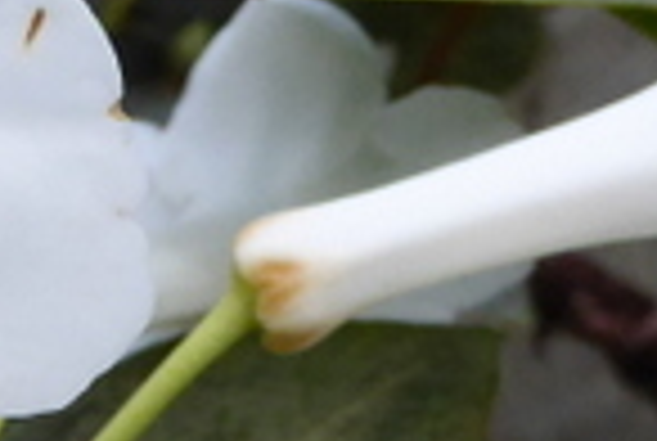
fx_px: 3328
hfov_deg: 11.1
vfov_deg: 7.3
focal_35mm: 182
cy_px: 868
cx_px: -40
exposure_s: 1/60
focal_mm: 4.3
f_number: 3.3
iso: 160
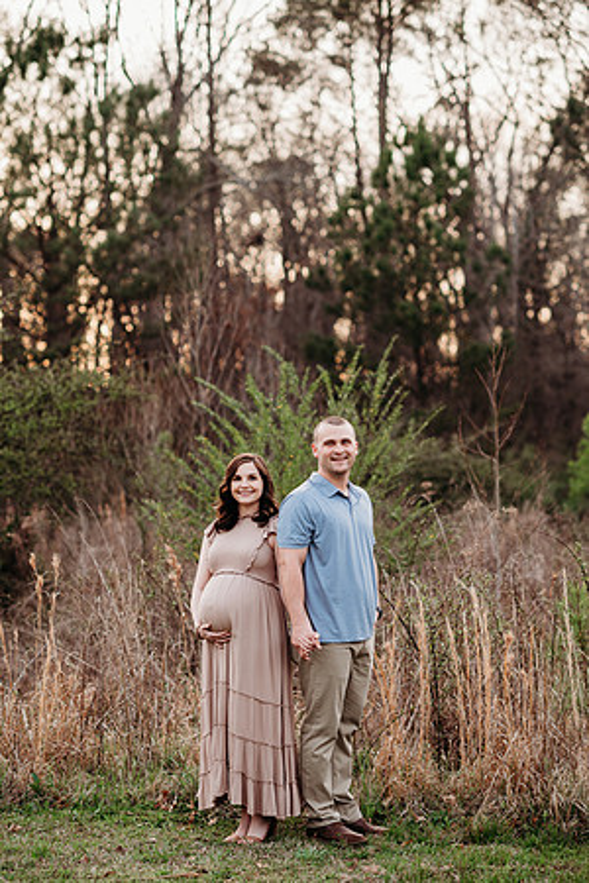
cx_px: 294
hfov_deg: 16.1
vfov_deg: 23.9
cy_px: 442
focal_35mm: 85
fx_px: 2086
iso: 320
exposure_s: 1/400
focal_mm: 85
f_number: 2.5
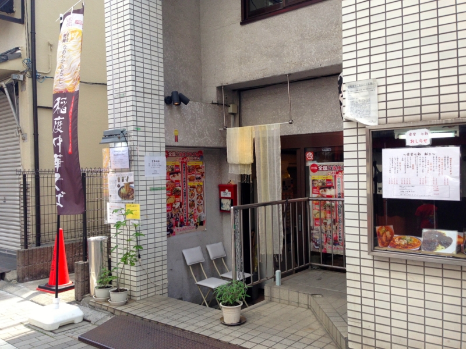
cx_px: 233
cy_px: 174
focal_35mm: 33
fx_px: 444
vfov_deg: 42.9
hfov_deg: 55.4
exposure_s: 1/271
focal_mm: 4.12
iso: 50
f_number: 2.4
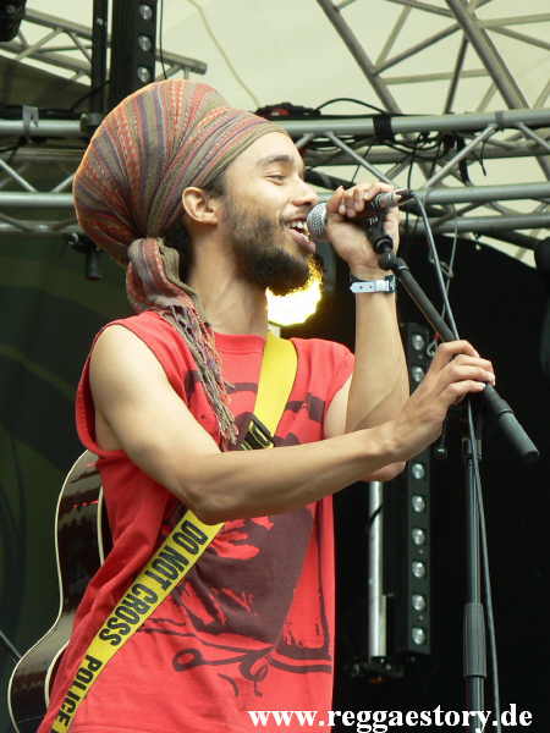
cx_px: 275
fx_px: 3178
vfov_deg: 13.2
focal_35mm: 150
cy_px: 366
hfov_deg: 9.9
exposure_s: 1/80
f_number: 3.3
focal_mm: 25.7
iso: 64
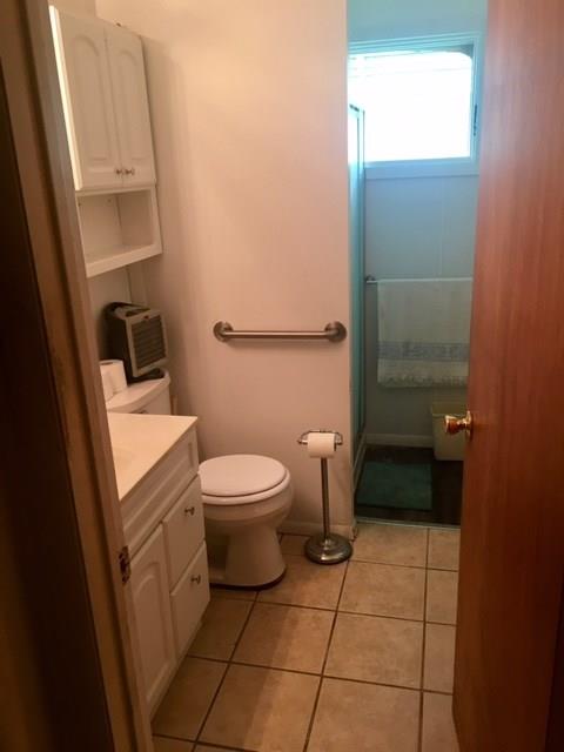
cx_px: 282
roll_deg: +1.8
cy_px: 376
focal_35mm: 29
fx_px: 630
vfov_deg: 61.7
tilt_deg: -17.2
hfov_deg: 48.2
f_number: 2.2
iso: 64
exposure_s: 1/30
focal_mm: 4.15
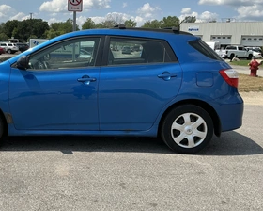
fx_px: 304
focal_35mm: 39
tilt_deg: -8.1
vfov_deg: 38.2
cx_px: 85
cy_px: 93
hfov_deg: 46.0
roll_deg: +0.4
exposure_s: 1/1912
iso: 25
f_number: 1.8
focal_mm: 3
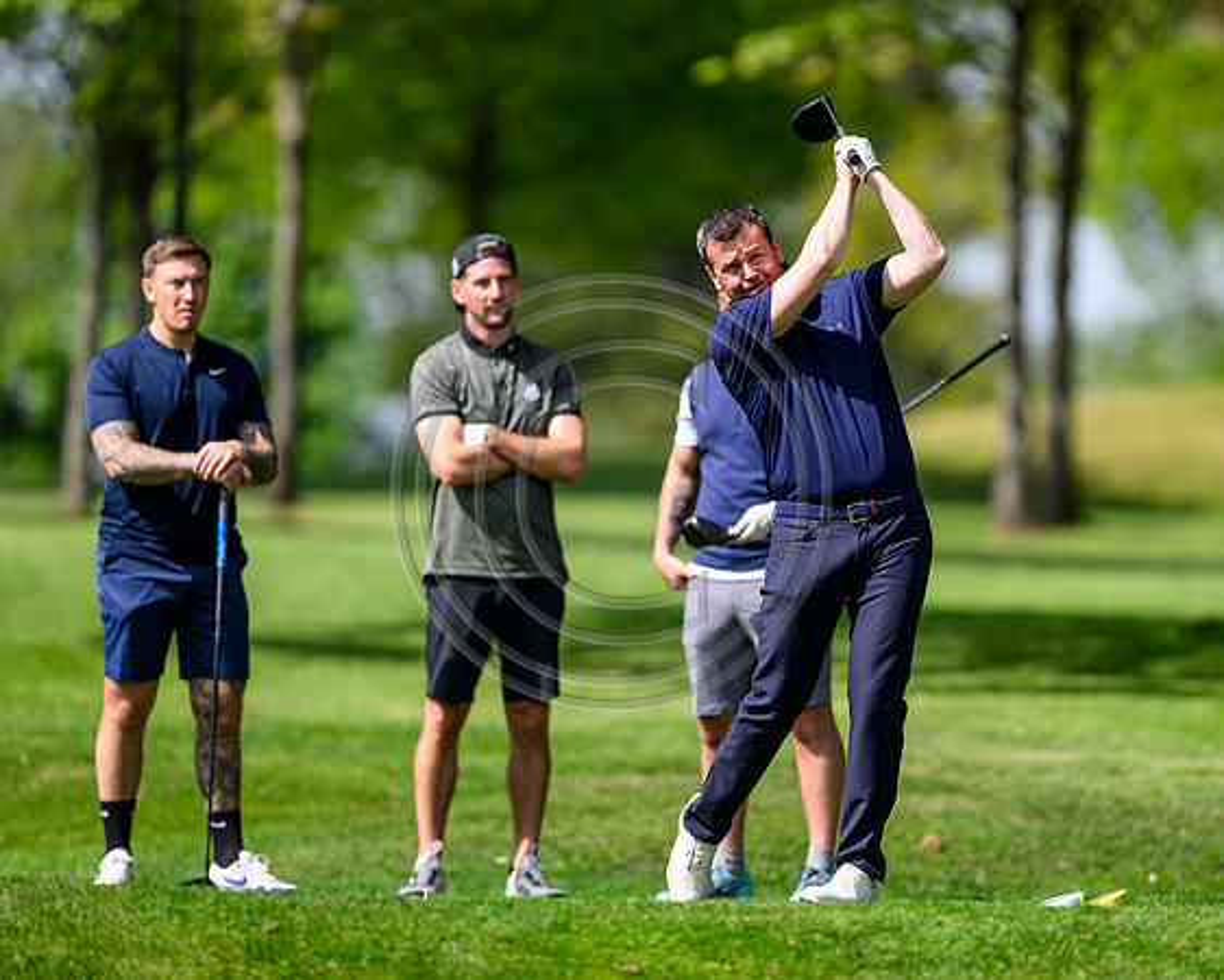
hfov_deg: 4.3
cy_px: 490
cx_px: 735
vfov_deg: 3.4
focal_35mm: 451
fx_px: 16333
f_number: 3.5
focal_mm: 400
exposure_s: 1/4000
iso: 500
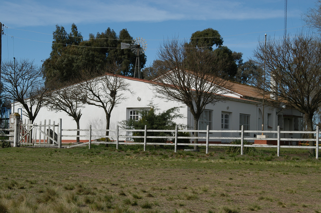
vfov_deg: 18.9
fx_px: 641
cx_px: 160
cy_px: 106
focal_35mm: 72
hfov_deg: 28.1
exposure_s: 1/400
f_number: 10
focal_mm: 48
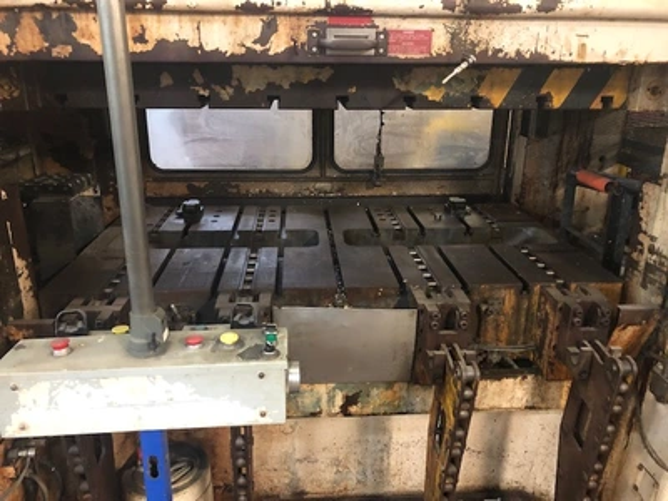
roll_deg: -1.4
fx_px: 540
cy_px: 250
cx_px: 334
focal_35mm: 28
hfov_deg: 63.4
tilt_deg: -19.5
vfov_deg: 49.7
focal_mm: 3.99
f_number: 1.8
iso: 100
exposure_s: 1/4
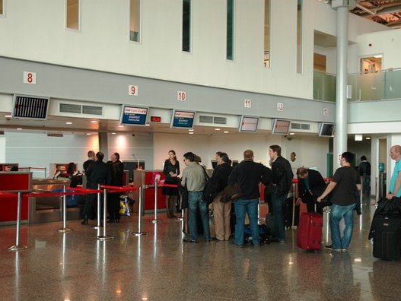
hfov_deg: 40.0
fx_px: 551
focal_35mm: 48
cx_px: 189
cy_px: 151
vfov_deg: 30.6
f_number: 4
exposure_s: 1/30
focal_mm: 29
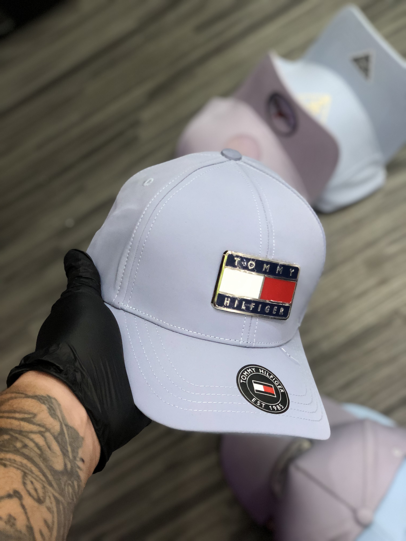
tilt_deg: -74.1
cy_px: 270
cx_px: 203
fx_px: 813
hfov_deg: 28.0
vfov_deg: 36.8
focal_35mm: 52
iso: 125
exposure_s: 1/30
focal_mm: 6
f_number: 2.4
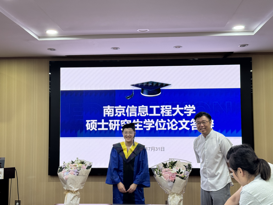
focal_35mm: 48
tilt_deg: +3.8
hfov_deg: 39.7
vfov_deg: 30.3
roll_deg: +0.6
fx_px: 379
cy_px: 102
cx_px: 136
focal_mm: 6.76
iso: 80
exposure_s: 1/60
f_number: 1.78
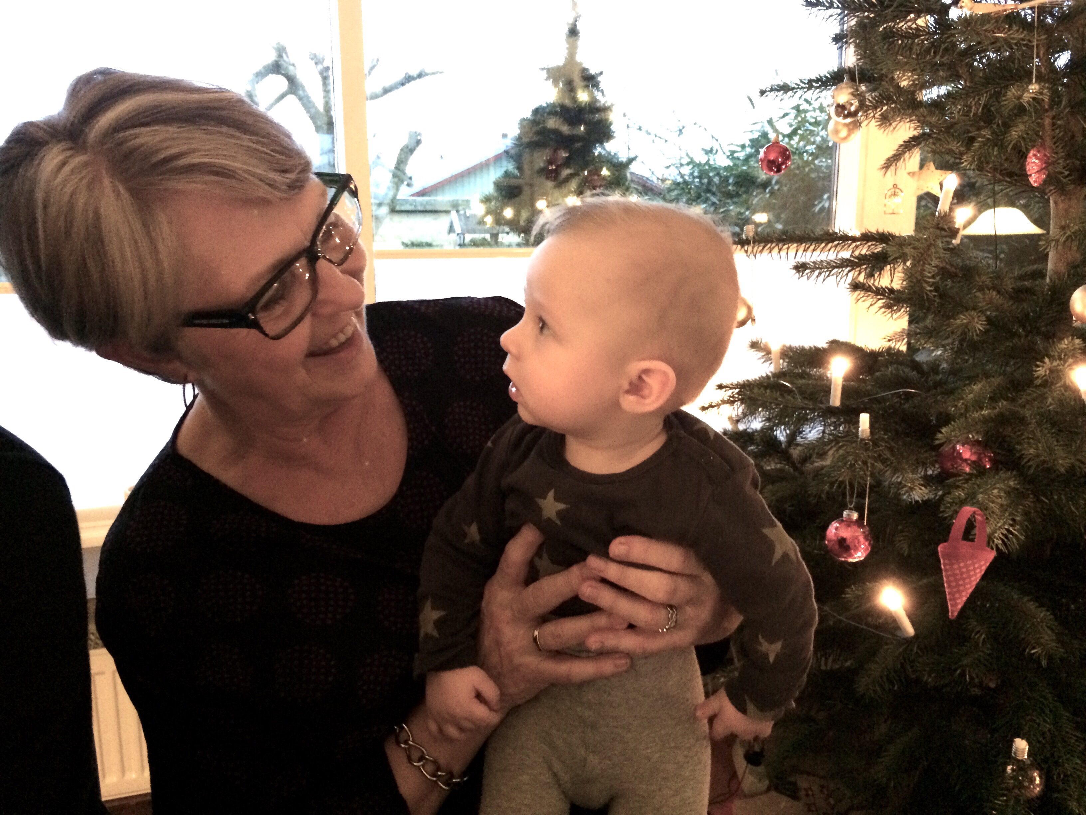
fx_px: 910
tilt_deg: -13.5
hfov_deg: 61.7
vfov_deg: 48.2
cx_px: 543
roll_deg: -0.9
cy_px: 408
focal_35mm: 29
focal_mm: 4.15
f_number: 2.2
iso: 500
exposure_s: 1/17
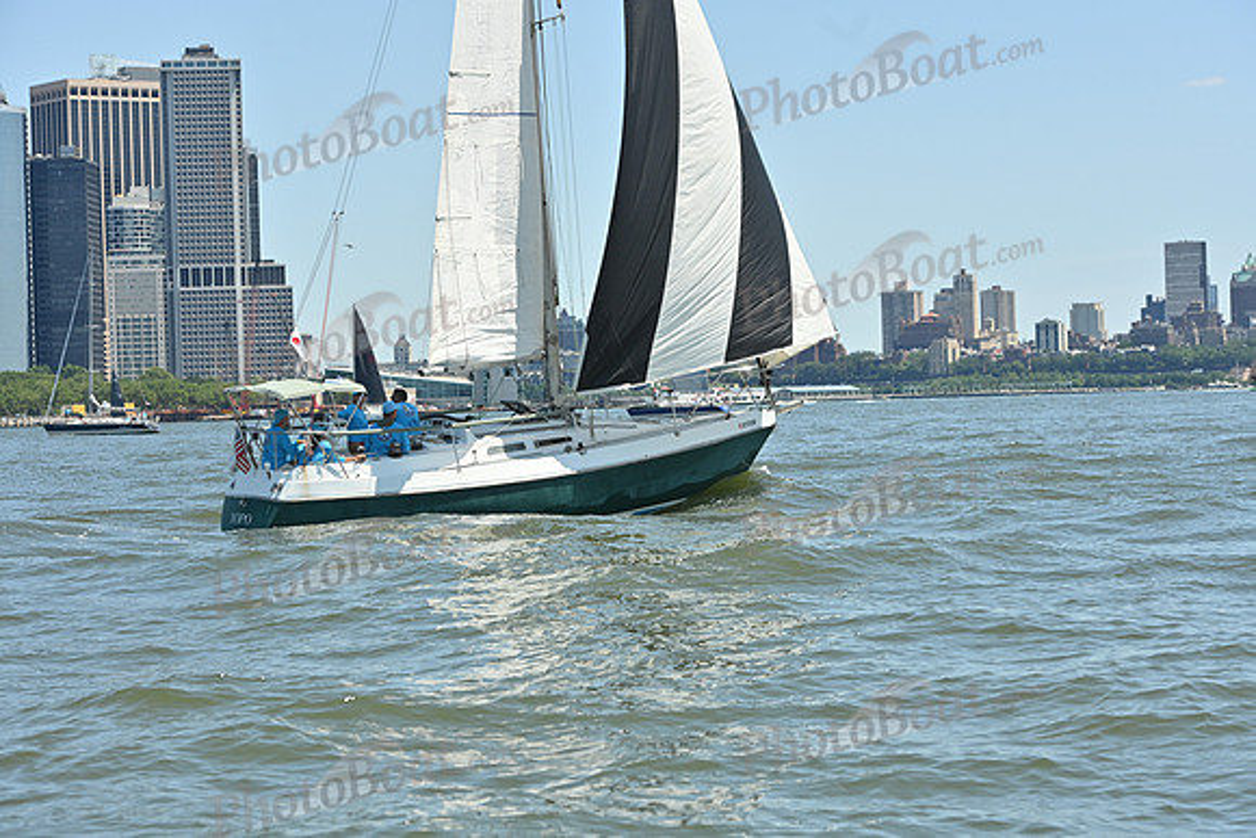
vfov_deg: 14.4
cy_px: 419
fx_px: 3315
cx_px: 628
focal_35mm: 95
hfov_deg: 21.5
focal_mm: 95
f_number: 7.1
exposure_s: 1/1600
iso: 320
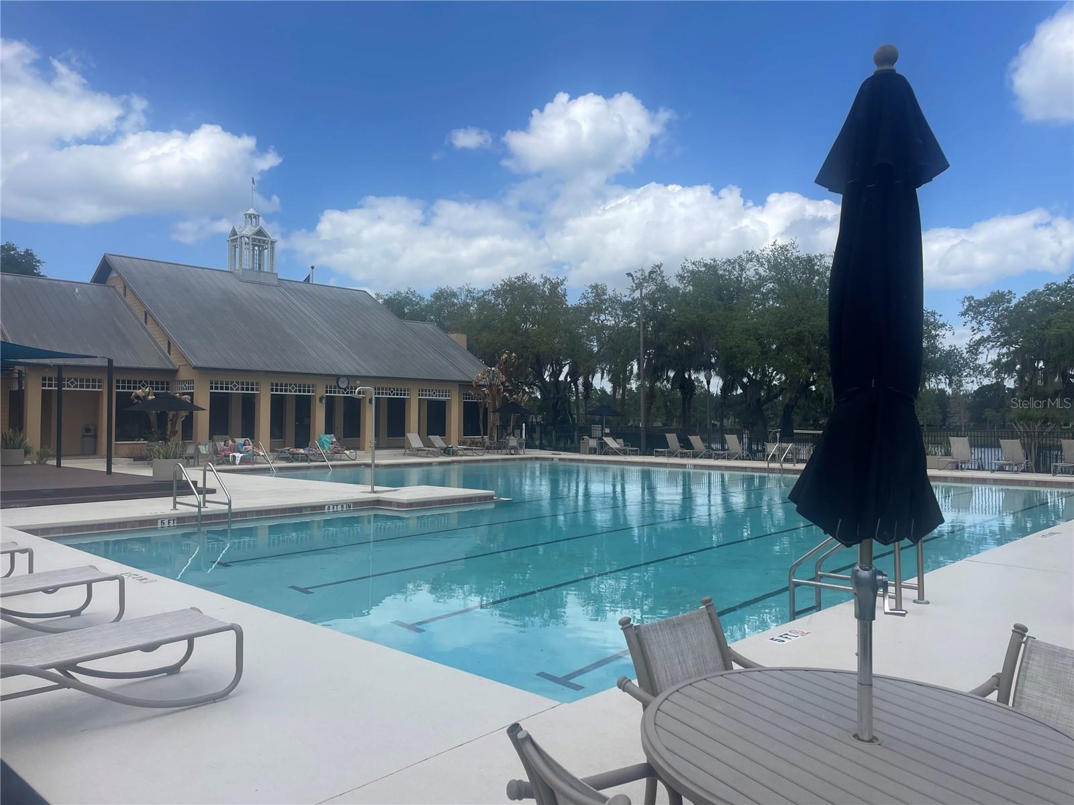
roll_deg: -0.5
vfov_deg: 53.1
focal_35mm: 26
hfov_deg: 67.3
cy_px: 402
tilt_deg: +2.9
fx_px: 807
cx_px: 537
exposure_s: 1/4464
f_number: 1.6
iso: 32
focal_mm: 4.2
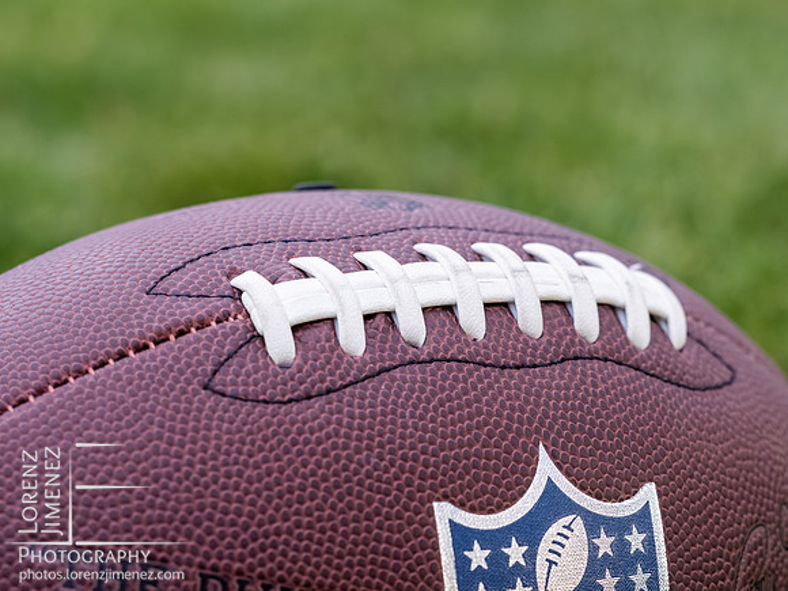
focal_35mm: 150
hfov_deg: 13.2
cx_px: 394
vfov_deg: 9.9
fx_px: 3415
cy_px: 296
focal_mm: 75
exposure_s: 1/320
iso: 2500
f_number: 4.5
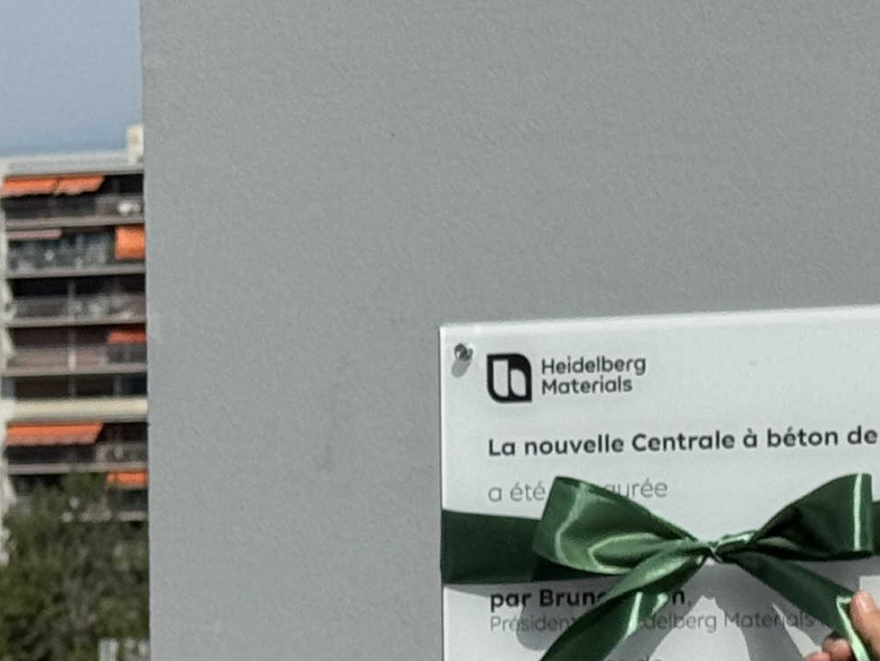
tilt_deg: -2.6
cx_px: 540
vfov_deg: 7.5
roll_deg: +0.5
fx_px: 5009
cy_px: 795
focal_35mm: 197
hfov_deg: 10.0
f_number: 1.78
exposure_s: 1/12500
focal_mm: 6.76
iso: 80
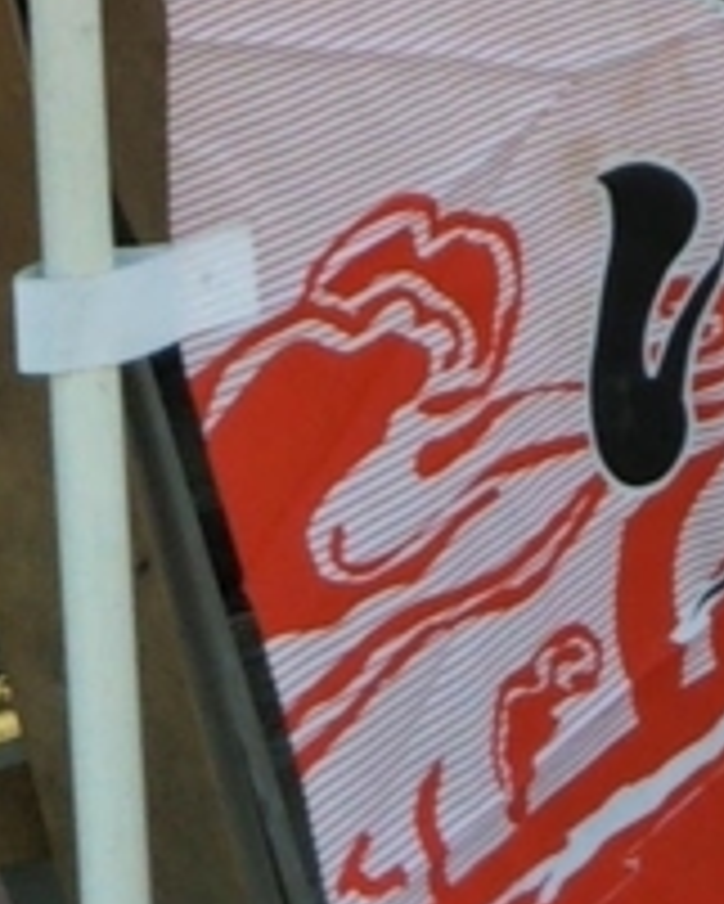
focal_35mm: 175
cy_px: -1138
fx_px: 4684
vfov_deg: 9.9
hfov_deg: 8.8
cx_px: 814
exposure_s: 1/186
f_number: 2.2
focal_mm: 4
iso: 27
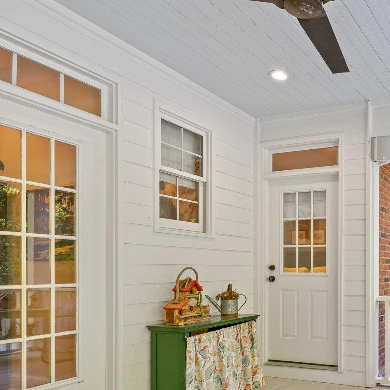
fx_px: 408
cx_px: 368
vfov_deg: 49.8
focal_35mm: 32
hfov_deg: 45.1
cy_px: 273
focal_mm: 17
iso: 100
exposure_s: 1.6
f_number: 9
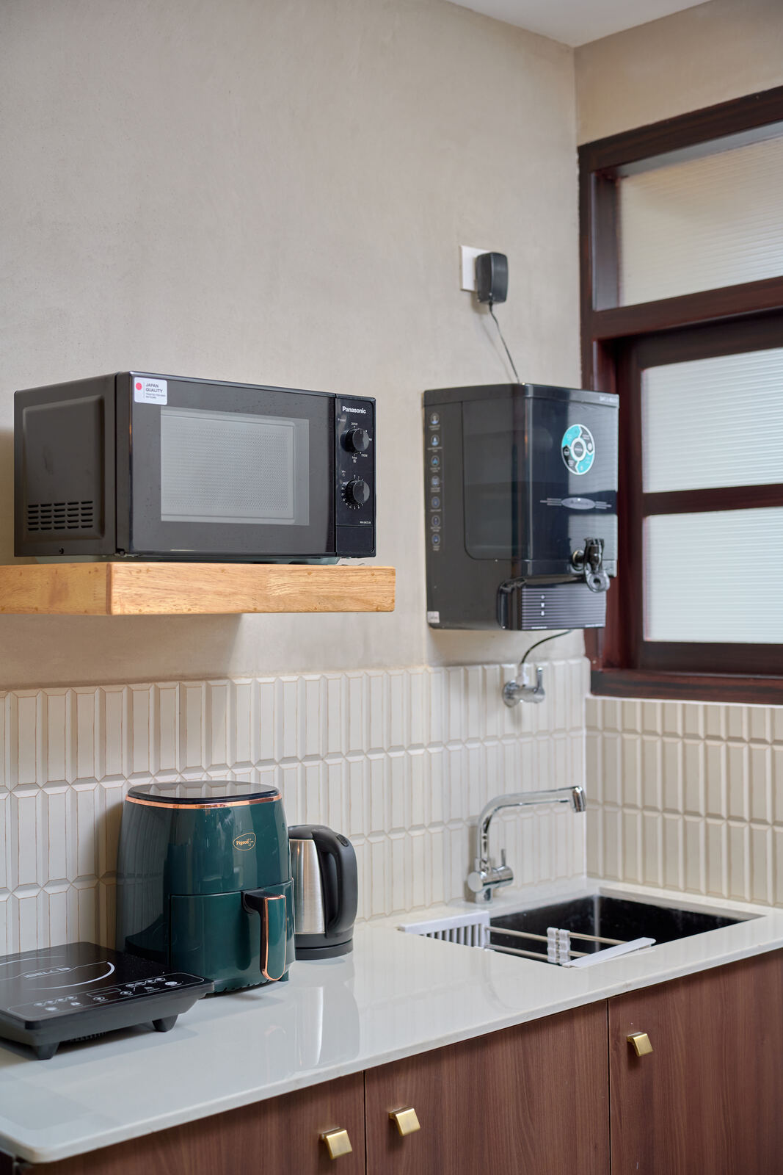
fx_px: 1402
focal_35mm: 43
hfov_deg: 31.2
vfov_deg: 45.4
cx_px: 392
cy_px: 588
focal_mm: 43
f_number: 2.8
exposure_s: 1/200
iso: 320
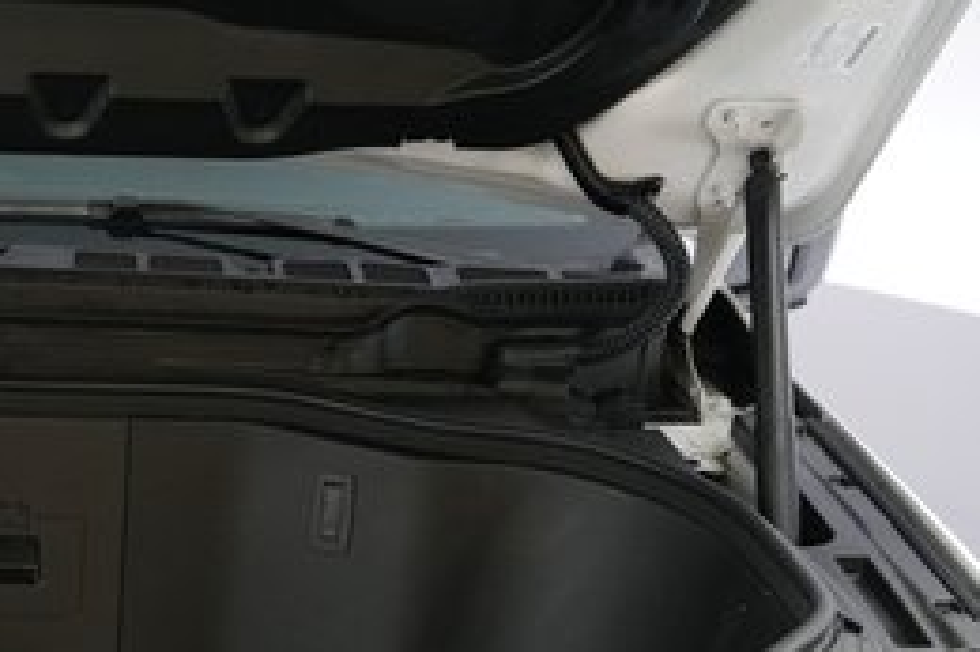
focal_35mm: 69
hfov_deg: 27.3
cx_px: -38
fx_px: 1877
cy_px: 644
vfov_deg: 19.2
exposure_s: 1/160
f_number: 2.8
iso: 5000
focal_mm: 28
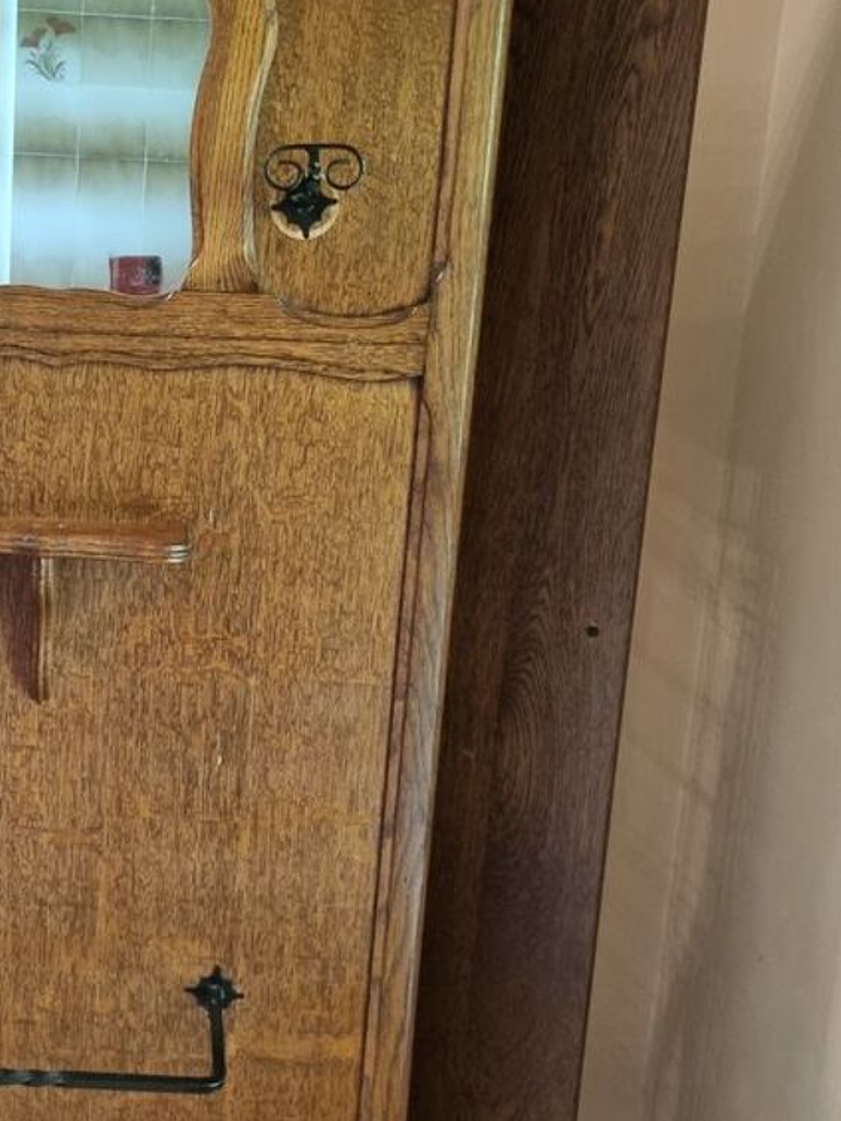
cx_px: 103
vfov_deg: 41.2
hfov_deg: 30.3
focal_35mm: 46
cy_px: 547
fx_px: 1490
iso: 640
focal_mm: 5.4
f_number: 1.8
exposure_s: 1/25
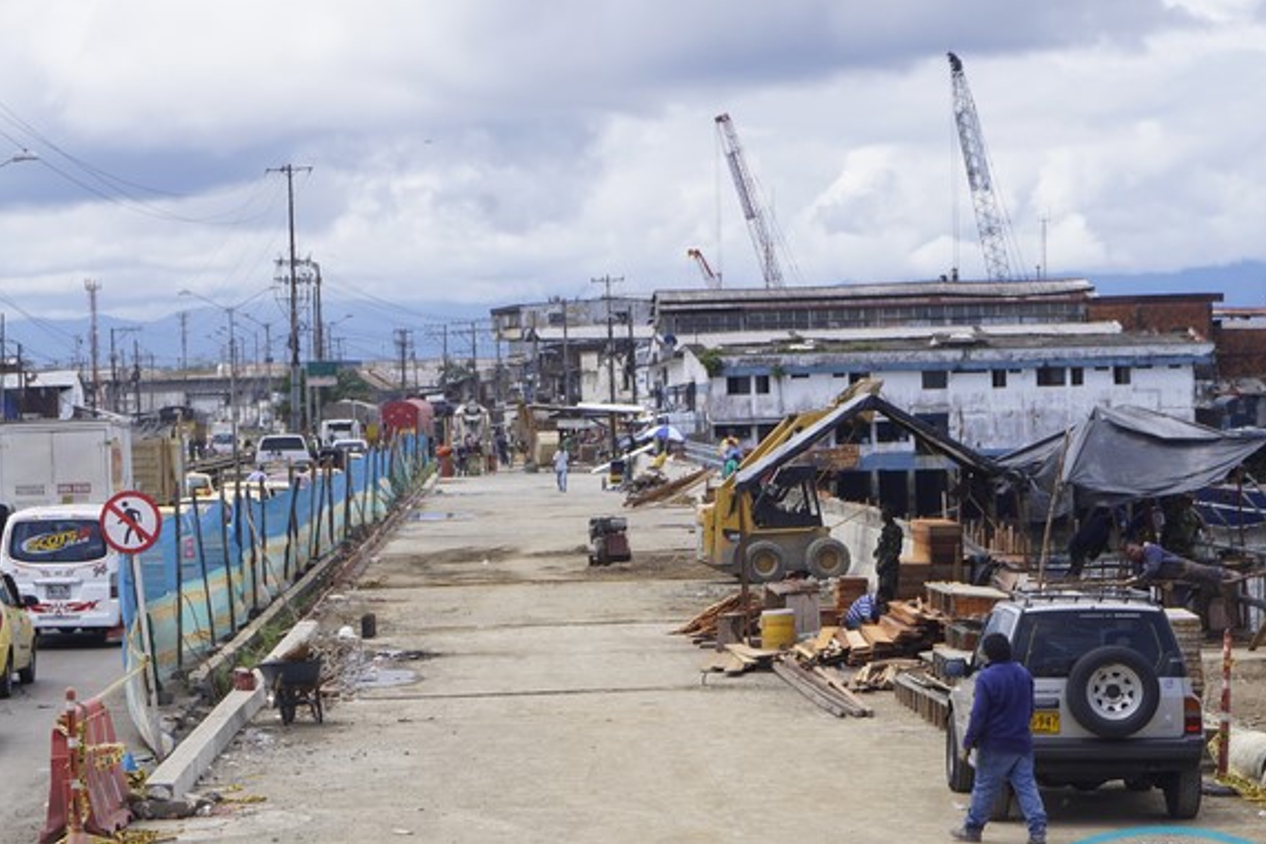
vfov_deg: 11.8
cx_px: 460
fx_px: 4069
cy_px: 479
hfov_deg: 17.7
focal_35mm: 116
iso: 160
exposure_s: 1/160
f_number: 13
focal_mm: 55
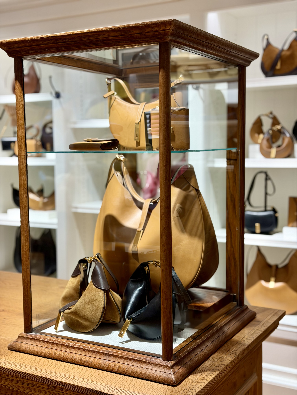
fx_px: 549
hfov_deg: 30.3
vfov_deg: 39.7
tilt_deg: -8.1
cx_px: 148
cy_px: 198
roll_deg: -0.2
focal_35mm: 48
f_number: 1.78
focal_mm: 6.76
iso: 64
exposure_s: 1/100
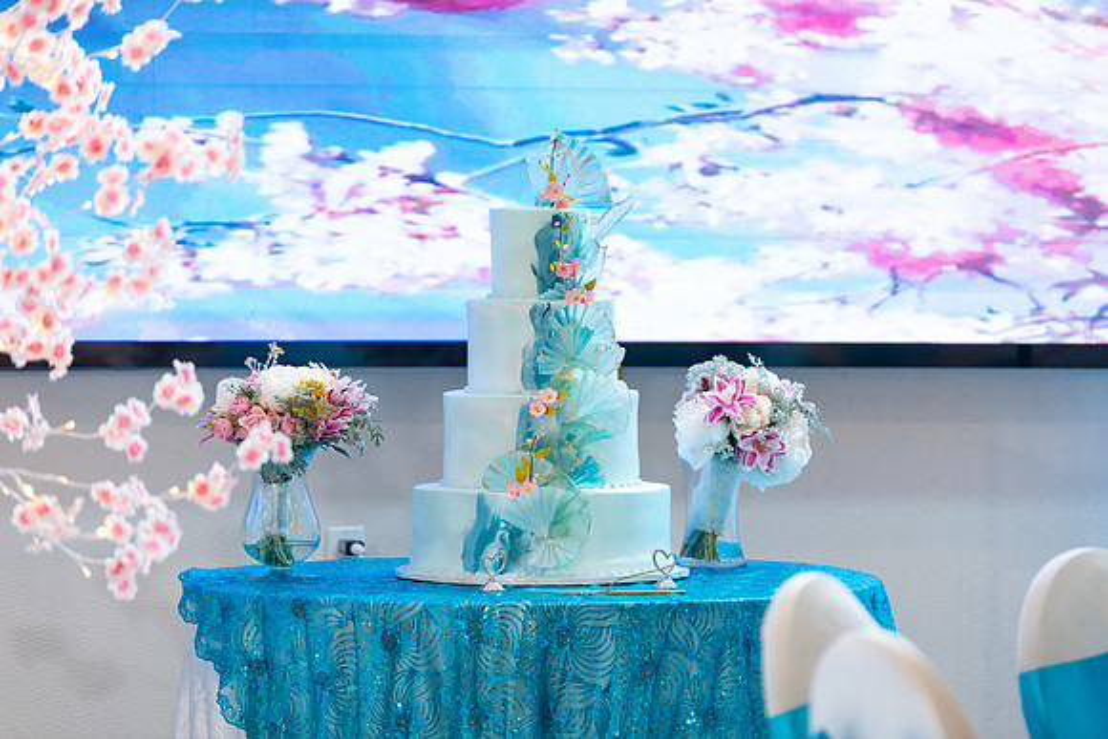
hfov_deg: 10.3
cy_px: 370
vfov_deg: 6.9
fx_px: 6157
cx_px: 554
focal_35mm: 200
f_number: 2.8
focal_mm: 200
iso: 800
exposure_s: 1/200
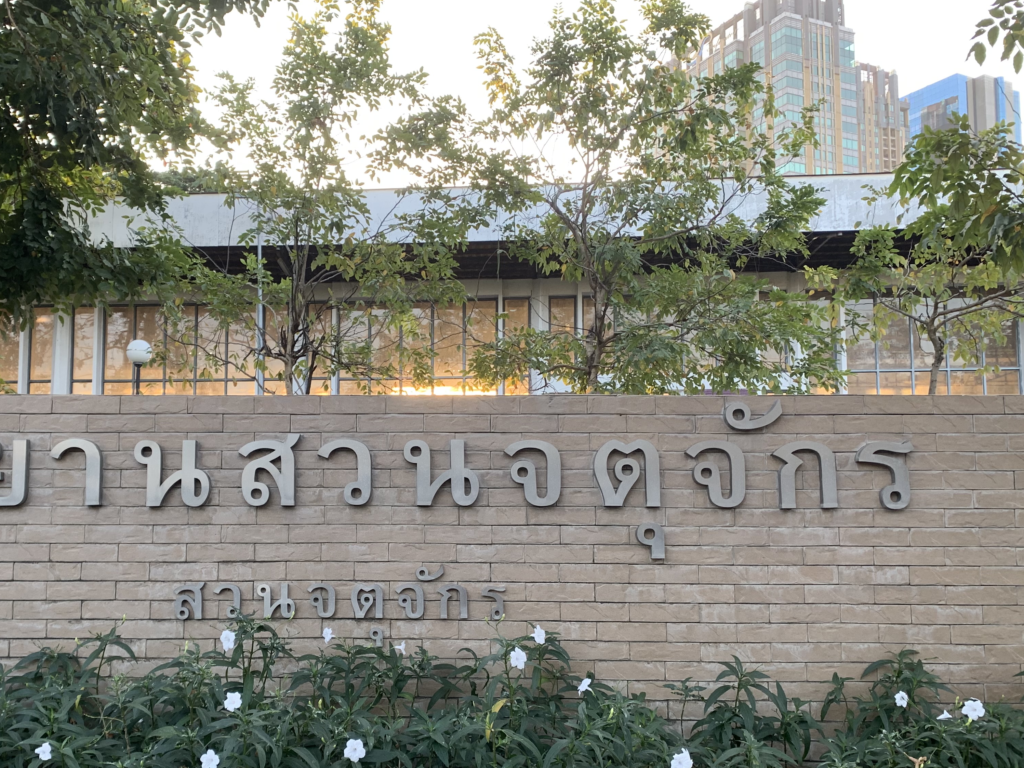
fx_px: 1035
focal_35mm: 35
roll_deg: -0.5
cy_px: 462
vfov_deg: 40.5
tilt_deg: +6.1
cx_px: 401
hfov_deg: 52.2
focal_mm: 4.25
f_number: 1.8
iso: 64
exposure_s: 1/121
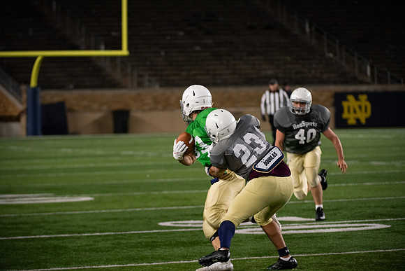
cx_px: 202
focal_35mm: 200
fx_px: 2250
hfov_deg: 10.3
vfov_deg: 6.9
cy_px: 136
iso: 3600
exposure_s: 1/500
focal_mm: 200
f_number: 4
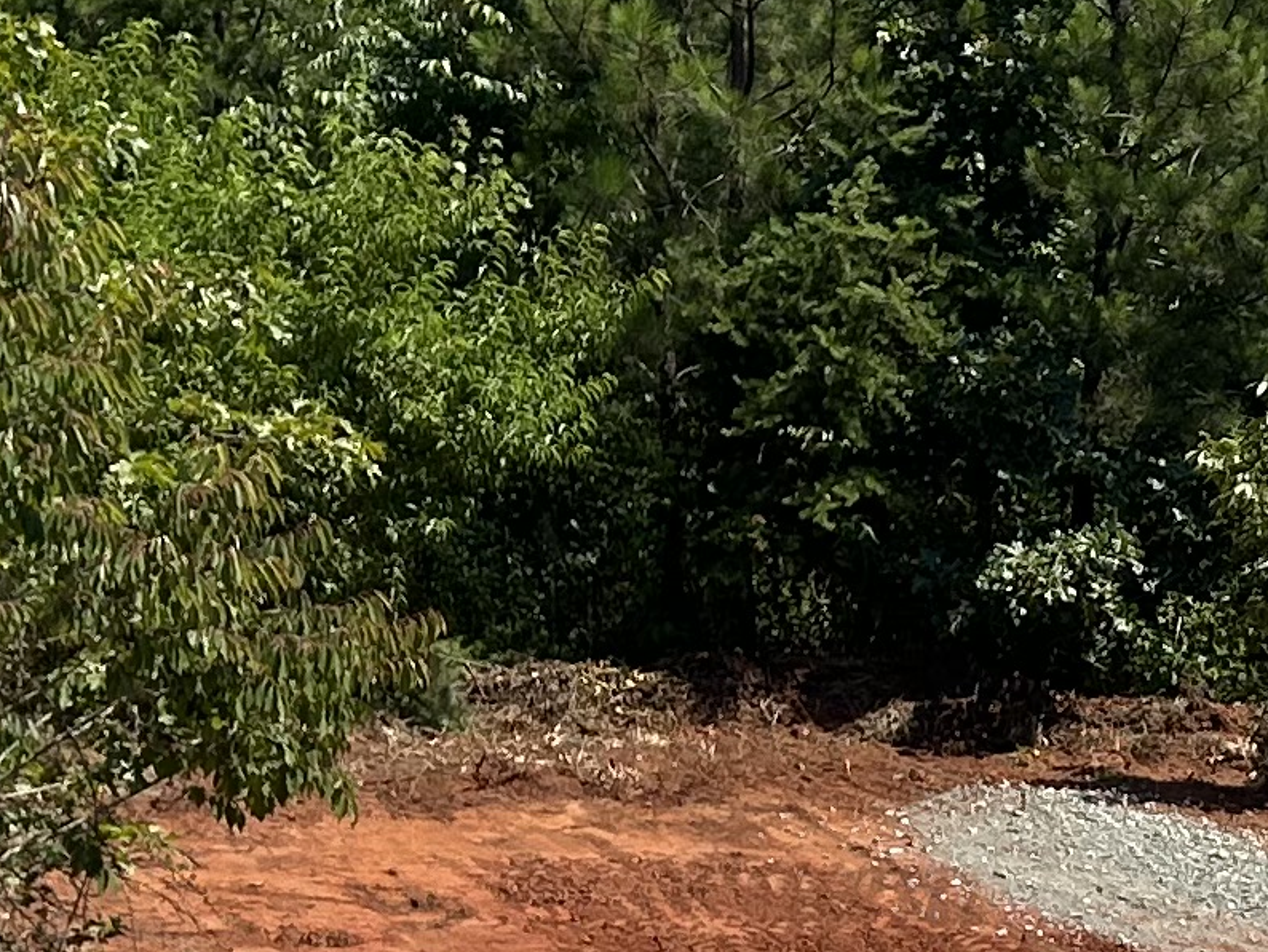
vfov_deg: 11.1
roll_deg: -1.3
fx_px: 4837
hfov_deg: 14.3
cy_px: 915
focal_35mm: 132
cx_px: 1691
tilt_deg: -8.1
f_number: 1.5
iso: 50
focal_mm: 5.7
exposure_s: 1/3968
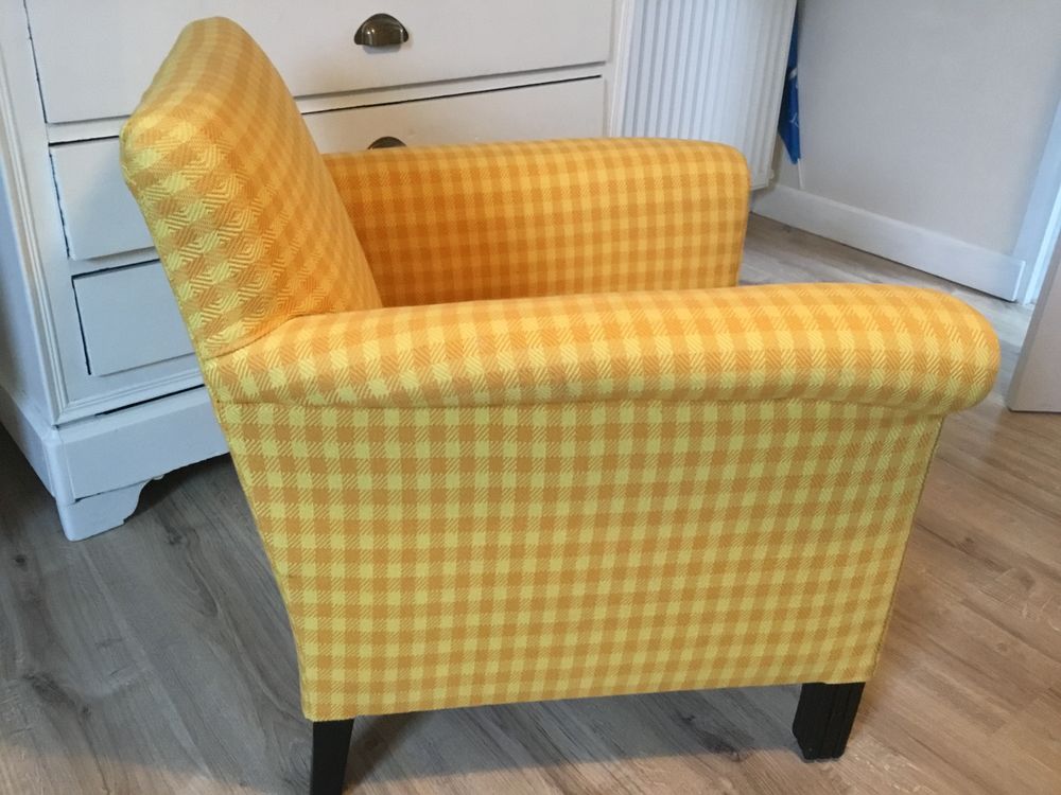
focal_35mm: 31
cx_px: 530
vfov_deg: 45.4
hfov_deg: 58.4
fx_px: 950
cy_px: 398
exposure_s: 1/20
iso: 200
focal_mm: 3.3
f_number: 2.4
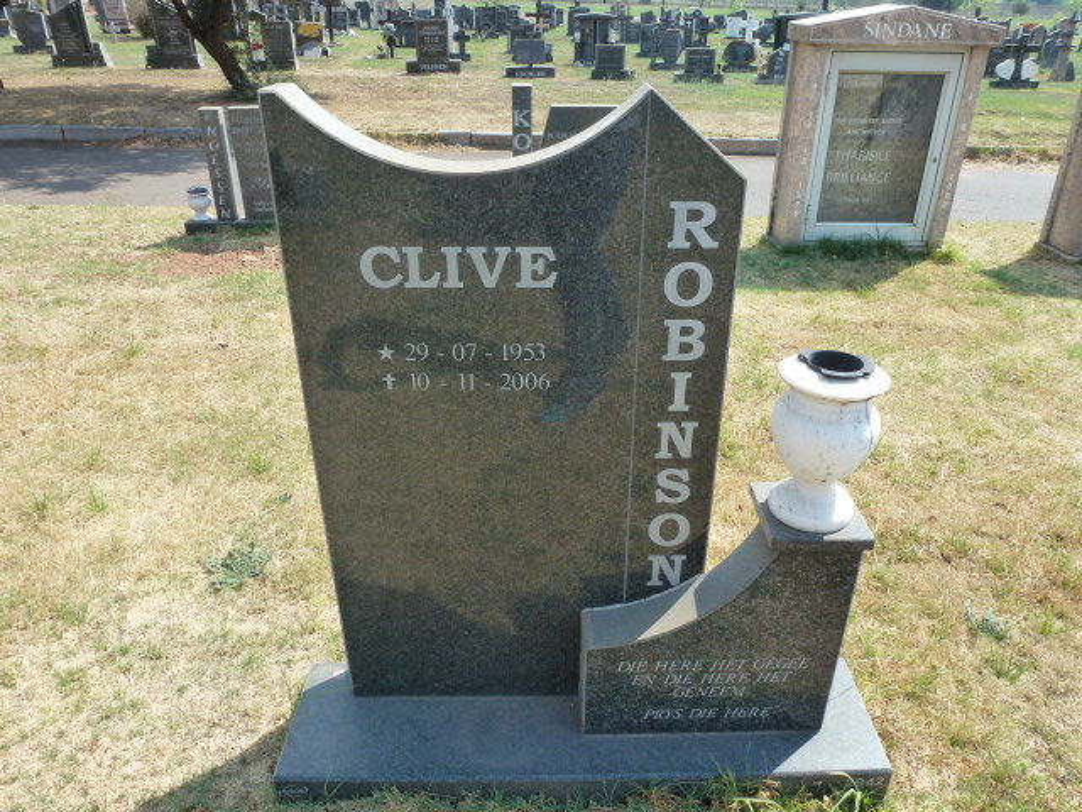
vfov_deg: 56.8
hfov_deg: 71.6
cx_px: 541
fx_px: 750
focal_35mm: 24
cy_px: 406
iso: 160
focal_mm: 4.3
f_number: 4
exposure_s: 1/320
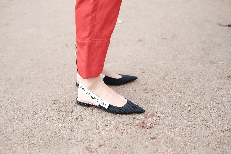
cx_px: 116
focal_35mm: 53
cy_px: 77
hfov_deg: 37.5
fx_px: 340
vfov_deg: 25.5
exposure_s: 1/4000
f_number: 2
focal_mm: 35
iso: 640
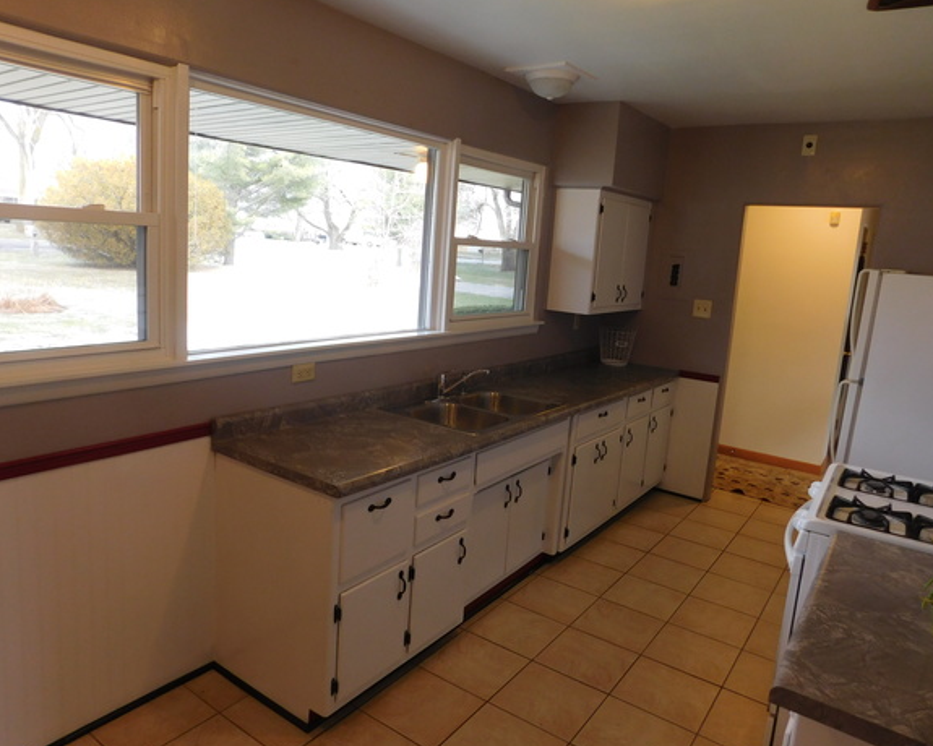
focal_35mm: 25
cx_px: 451
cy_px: 365
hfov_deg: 68.1
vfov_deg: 56.8
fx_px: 690
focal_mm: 4
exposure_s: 1/30
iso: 140
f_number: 3
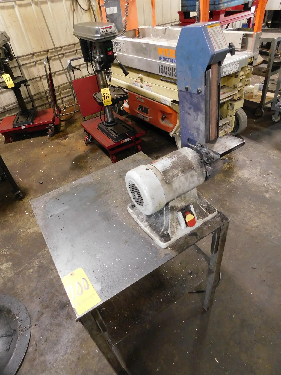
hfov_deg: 58.9
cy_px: 188
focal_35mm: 23
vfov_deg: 73.9
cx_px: 140
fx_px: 249
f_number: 3
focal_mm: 4
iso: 400
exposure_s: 1/20
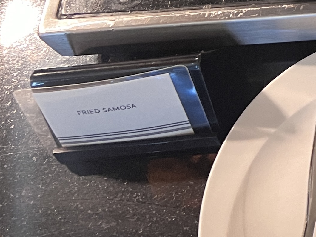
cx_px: 545
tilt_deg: -52.7
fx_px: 904
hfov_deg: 16.9
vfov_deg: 13.4
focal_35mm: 99
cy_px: -189
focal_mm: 5.7
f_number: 1.5
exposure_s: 1/50
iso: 160
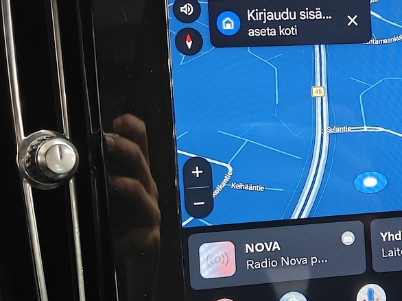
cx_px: 296
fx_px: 685
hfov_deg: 32.2
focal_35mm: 59
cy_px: 160
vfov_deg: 24.8
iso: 200
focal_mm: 5.59
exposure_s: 1/33
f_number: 1.8
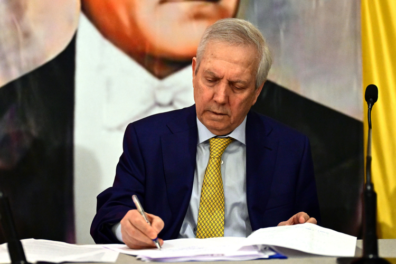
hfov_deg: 30.5
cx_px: 198
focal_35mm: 66
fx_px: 726
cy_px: 132
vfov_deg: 20.6
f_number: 2.8
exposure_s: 1/400
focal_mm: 44
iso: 4000
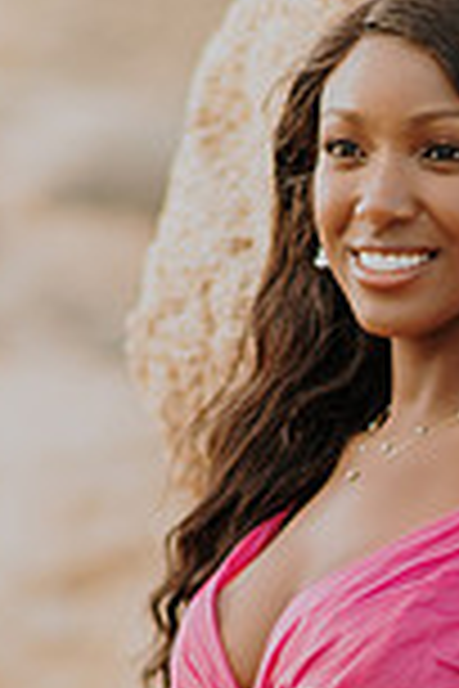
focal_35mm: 171
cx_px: 356
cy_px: 540
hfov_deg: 8.0
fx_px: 3270
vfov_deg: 12.0
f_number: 1.4
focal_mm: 58
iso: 50
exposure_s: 1/1600
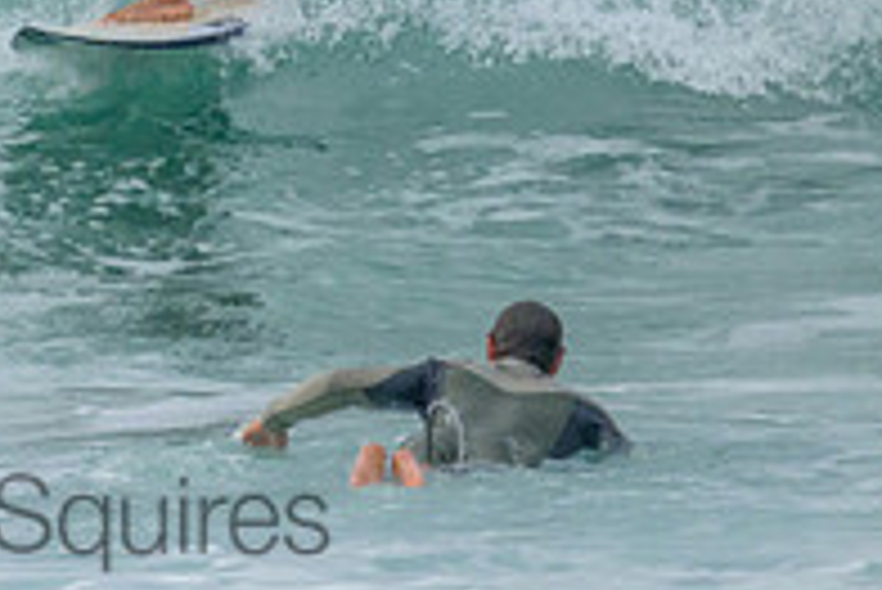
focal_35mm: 2362
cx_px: -18
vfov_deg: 0.6
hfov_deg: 0.9
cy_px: -232
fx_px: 57910
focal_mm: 800
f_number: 11
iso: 2800
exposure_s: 1/1600
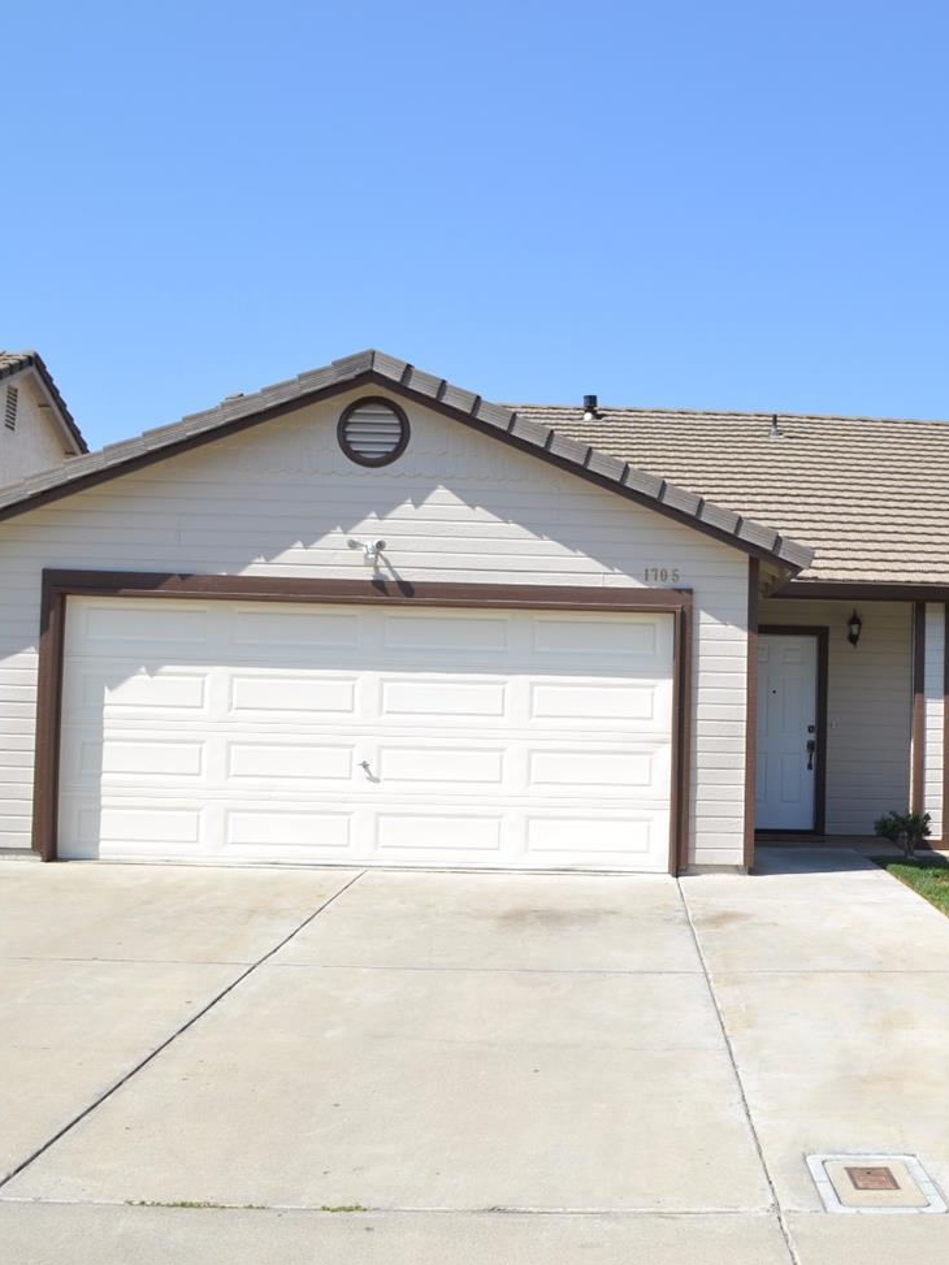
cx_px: 714
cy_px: 629
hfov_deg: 35.2
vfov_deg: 46.8
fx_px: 1462
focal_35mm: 40
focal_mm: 18
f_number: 8
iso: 100
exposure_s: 1/250
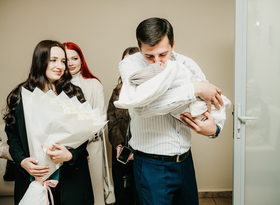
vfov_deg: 34.1
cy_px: 96
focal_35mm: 42
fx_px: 334
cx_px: 139
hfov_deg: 45.4
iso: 160
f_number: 4
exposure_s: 1/160
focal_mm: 34
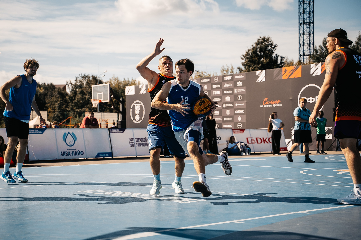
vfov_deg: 22.7
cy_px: 125
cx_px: 169
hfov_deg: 33.6
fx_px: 598
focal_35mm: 60
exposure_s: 1/1600
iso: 100
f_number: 3.5
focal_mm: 56
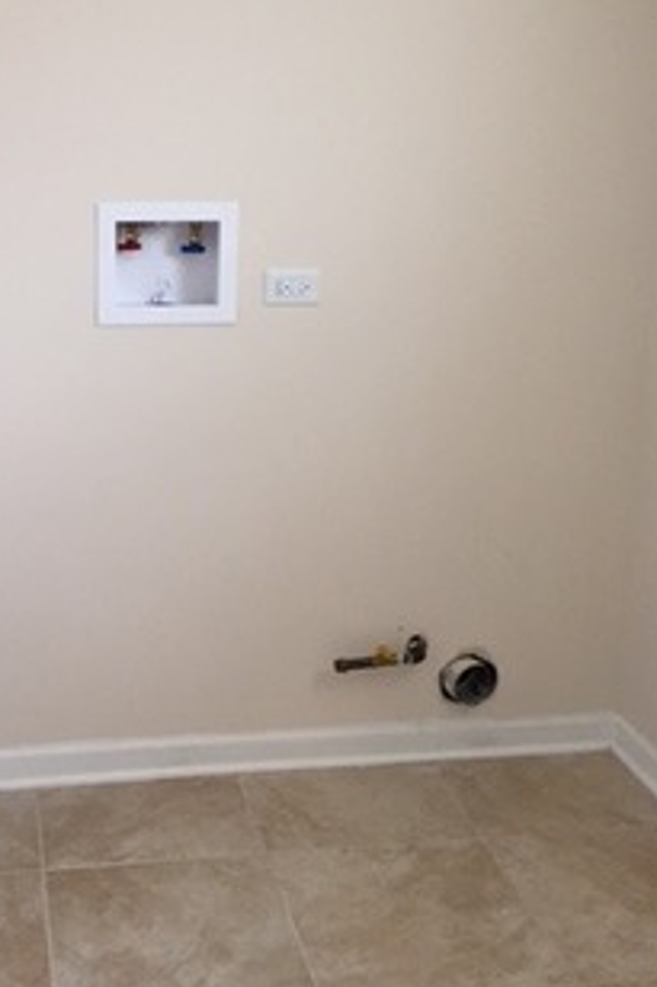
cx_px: 125
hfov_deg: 28.0
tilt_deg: -13.5
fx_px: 1288
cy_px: 378
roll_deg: +0.2
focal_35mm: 47
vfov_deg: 41.7
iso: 50
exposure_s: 1/30
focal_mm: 4.15
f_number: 2.2
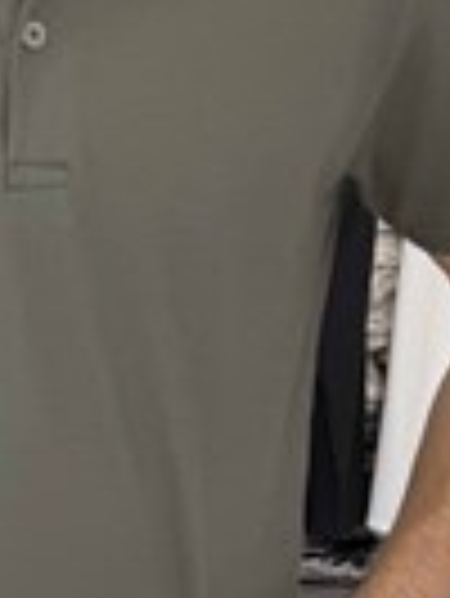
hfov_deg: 15.2
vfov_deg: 18.4
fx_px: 1661
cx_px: 32
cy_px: 861
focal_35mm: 96
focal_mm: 6.76
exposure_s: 1/240
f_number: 1.78
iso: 64
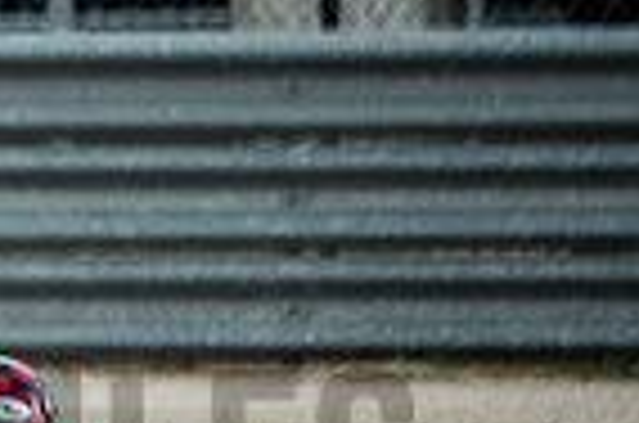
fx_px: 43549
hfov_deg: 0.8
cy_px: 497
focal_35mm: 2459
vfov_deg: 0.6
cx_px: -536
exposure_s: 1/1000
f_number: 5.6
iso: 1600
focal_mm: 400
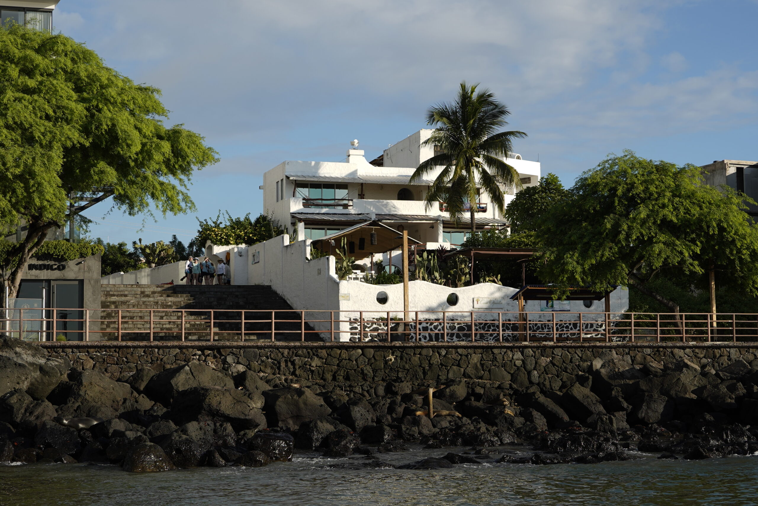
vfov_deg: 22.3
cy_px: 253
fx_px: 1284
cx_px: 379
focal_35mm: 61
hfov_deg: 32.9
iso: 64
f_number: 5.6
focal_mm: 41
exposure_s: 1/320
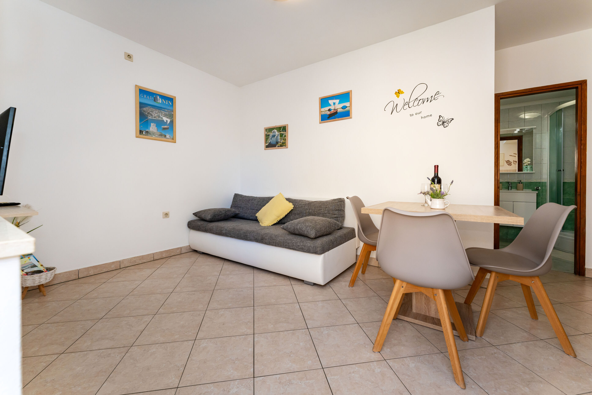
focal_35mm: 14
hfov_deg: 104.3
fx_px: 230
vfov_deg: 81.2
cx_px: 296
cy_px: 198
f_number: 7.1
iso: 800
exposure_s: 1/125
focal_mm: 14
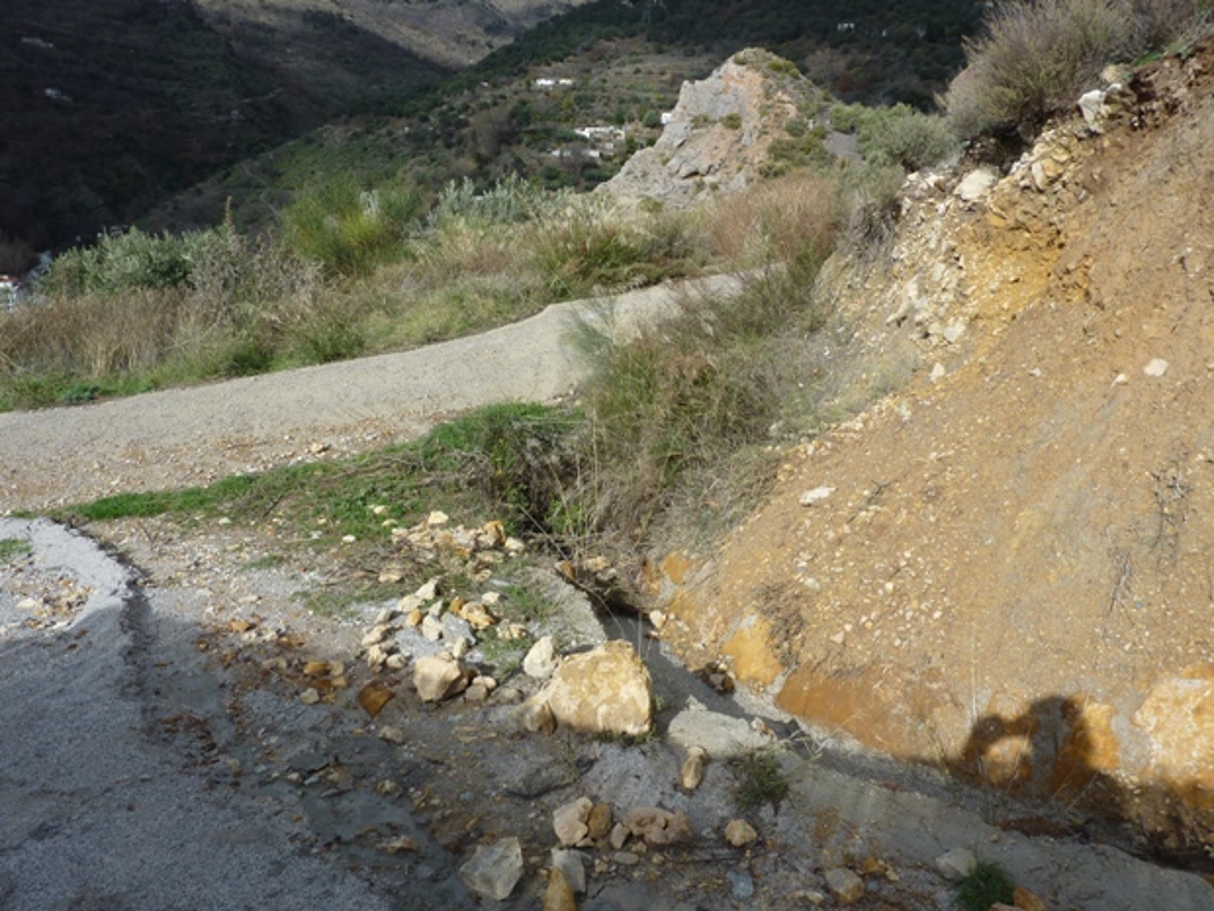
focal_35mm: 25
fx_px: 877
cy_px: 456
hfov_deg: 69.4
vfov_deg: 54.9
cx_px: 607
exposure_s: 1/500
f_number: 5
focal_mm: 4.1
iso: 80
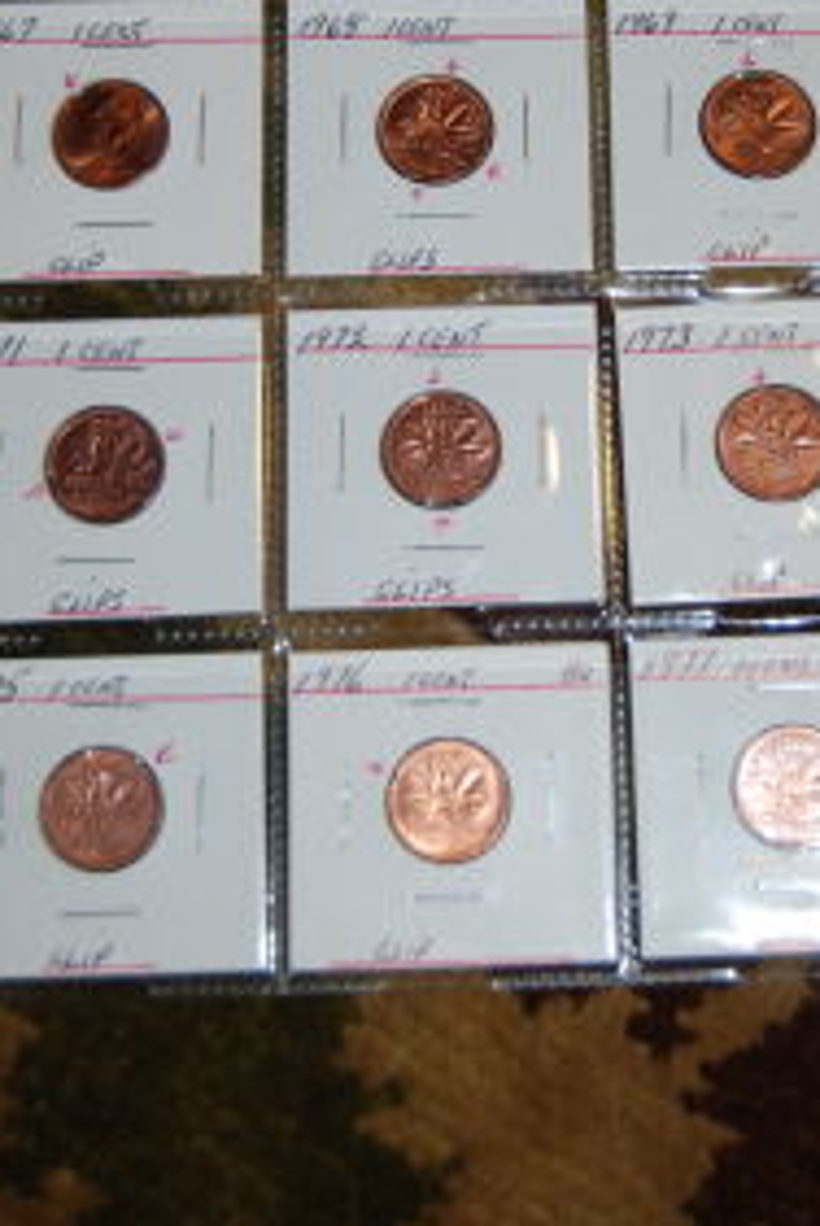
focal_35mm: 72
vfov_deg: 27.6
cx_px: 582
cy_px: 301
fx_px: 2454
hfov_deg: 18.9
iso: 200
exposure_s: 1/60
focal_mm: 30
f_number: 4.2
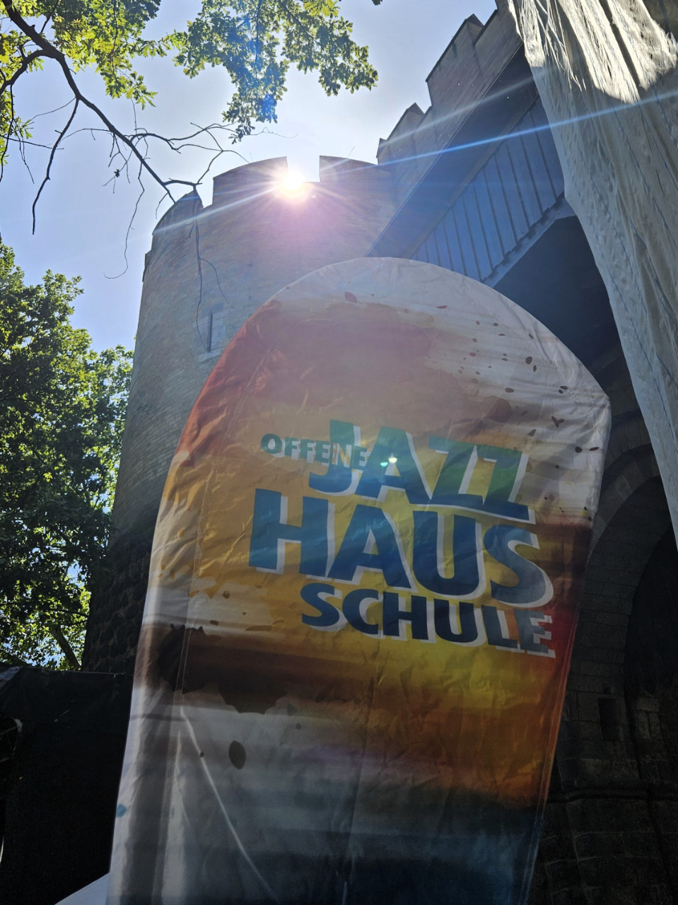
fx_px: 601
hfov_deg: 58.8
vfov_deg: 73.9
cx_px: 339
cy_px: 452
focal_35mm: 23
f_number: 1.8
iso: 25
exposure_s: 1/1509
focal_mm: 5.4
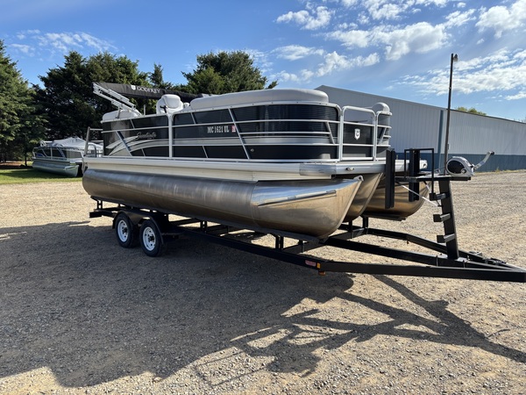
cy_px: 198
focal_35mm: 26
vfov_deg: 53.1
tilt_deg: -5.5
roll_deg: -2.0
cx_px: 263
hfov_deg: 67.3
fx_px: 395
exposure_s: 1/2242
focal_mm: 5.96
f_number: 1.6
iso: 50
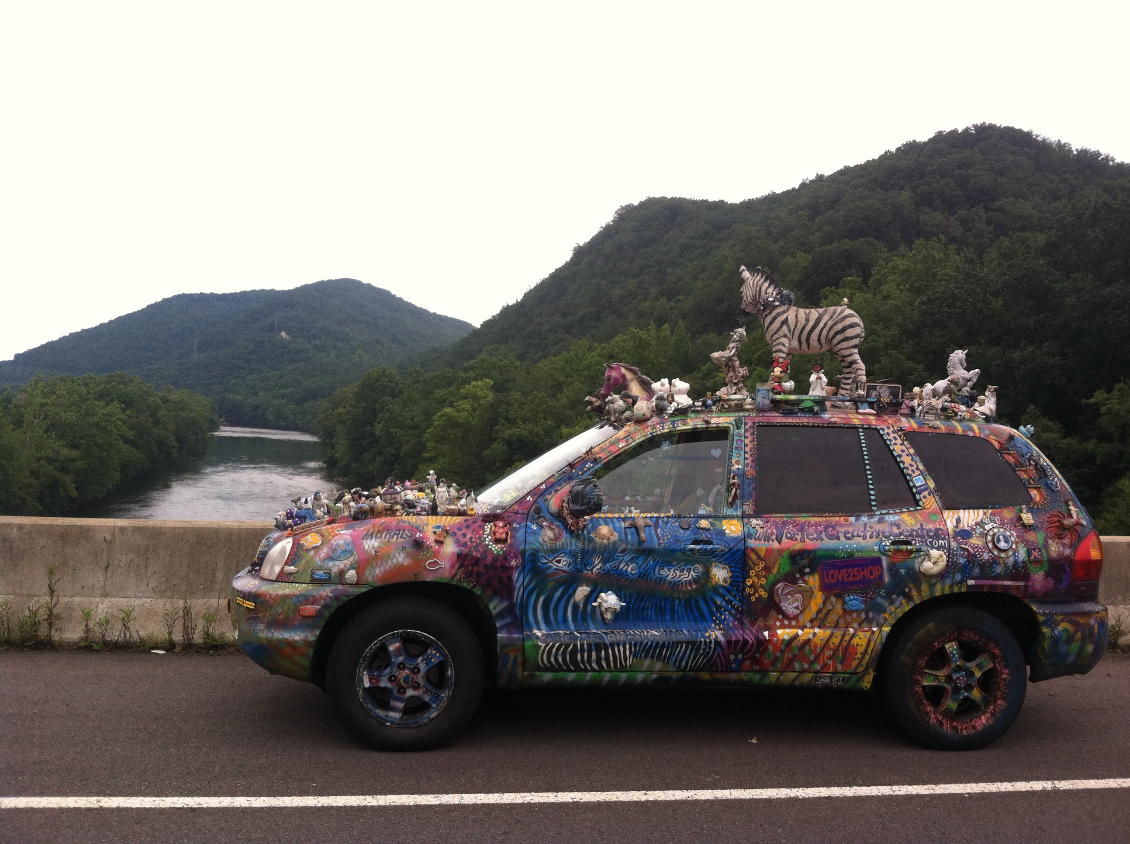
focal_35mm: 35
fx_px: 1141
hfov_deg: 52.7
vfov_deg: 40.6
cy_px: 422
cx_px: 565
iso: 80
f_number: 2.8
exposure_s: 1/375
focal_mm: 3.85
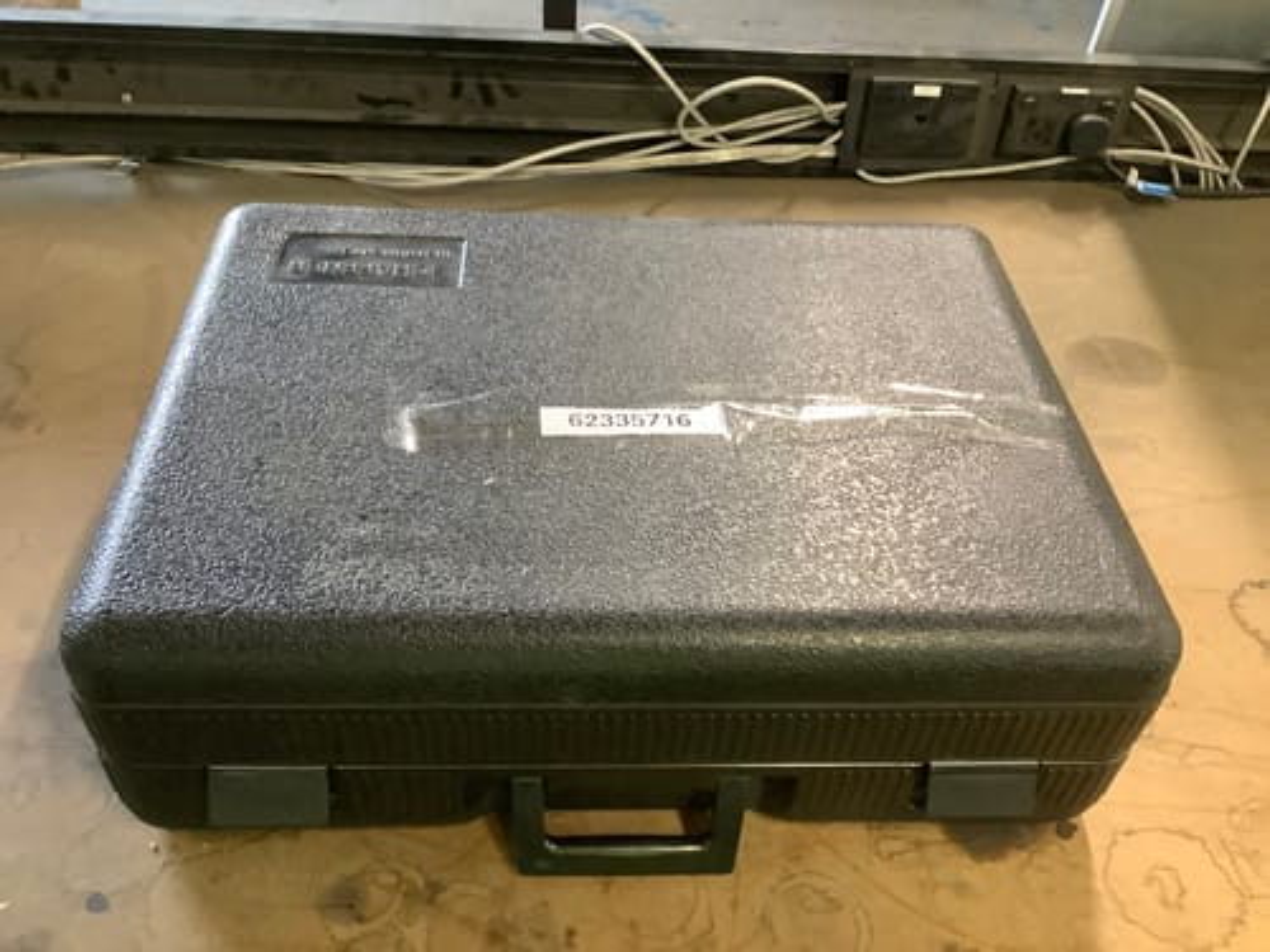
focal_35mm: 31
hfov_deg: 58.4
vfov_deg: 45.4
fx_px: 1137
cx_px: 635
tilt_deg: -42.8
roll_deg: -1.8
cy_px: 476
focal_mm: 3.3
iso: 400
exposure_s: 1/33
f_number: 2.4
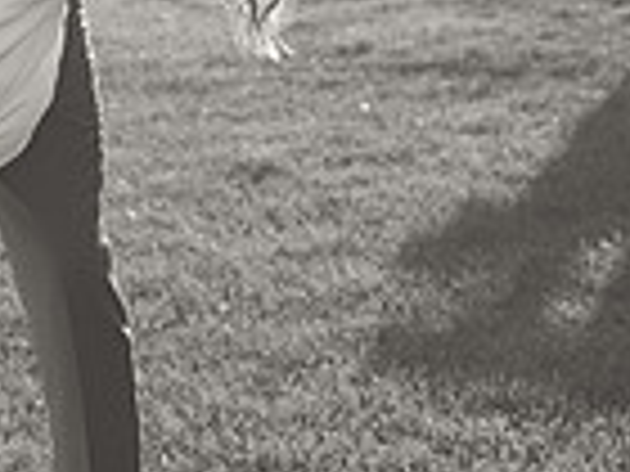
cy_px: -184
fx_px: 3367
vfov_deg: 7.9
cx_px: 94
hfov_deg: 10.6
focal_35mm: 185
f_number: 3.5
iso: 125
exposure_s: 1/320
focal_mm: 60
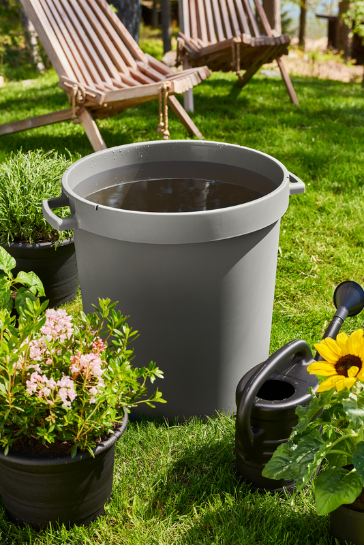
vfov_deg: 34.5
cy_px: 272
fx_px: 879
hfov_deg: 23.4
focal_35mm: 58
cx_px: 182
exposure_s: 1/125
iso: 100
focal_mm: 58
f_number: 6.3
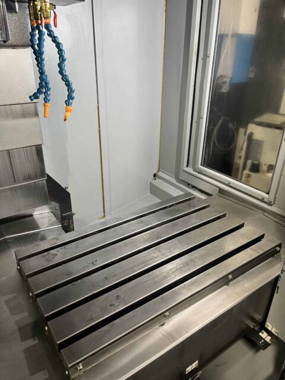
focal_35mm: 26
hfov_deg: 53.1
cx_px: 142
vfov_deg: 67.3
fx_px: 285
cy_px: 190
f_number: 1.6
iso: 80
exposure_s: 1/60
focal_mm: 5.1
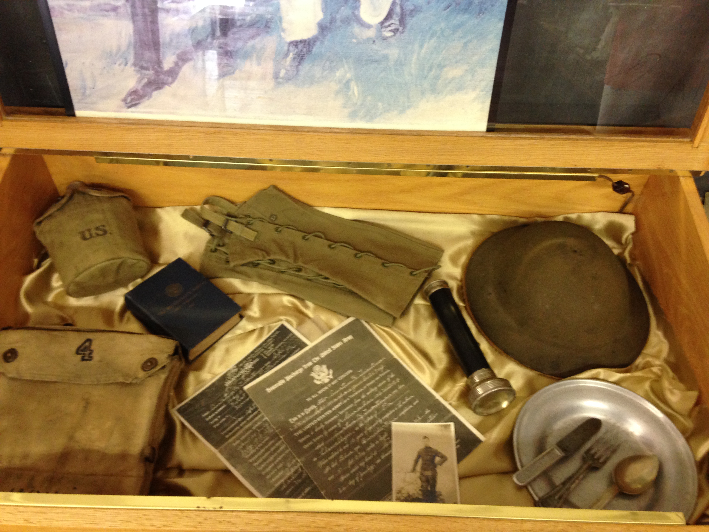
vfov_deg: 42.9
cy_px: 266
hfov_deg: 55.4
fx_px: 676
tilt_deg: -49.7
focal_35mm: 33
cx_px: 354
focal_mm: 4.12
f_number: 2.4
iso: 200
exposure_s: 1/20
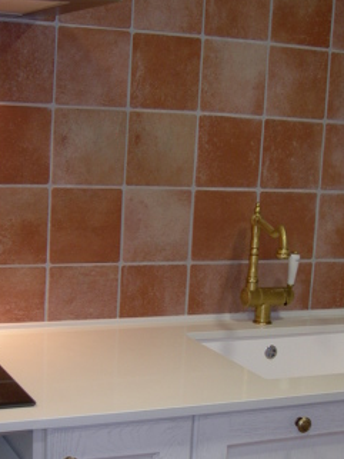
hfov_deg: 20.7
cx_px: 197
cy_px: 327
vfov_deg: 27.1
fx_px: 940
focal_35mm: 71
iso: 50
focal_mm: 7.8
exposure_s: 1/30
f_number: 2.8
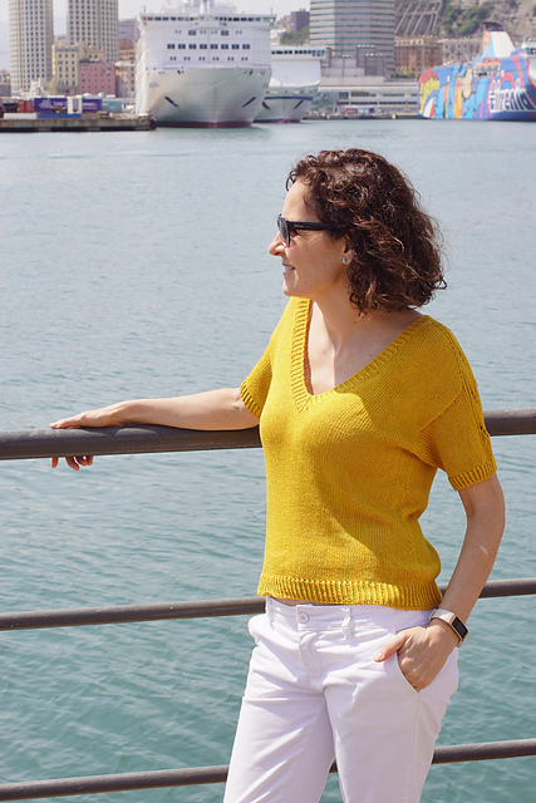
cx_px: 268
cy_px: 402
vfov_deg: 27.0
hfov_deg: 18.2
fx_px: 1674
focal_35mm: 75
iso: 100
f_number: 10
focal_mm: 50
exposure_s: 1/200
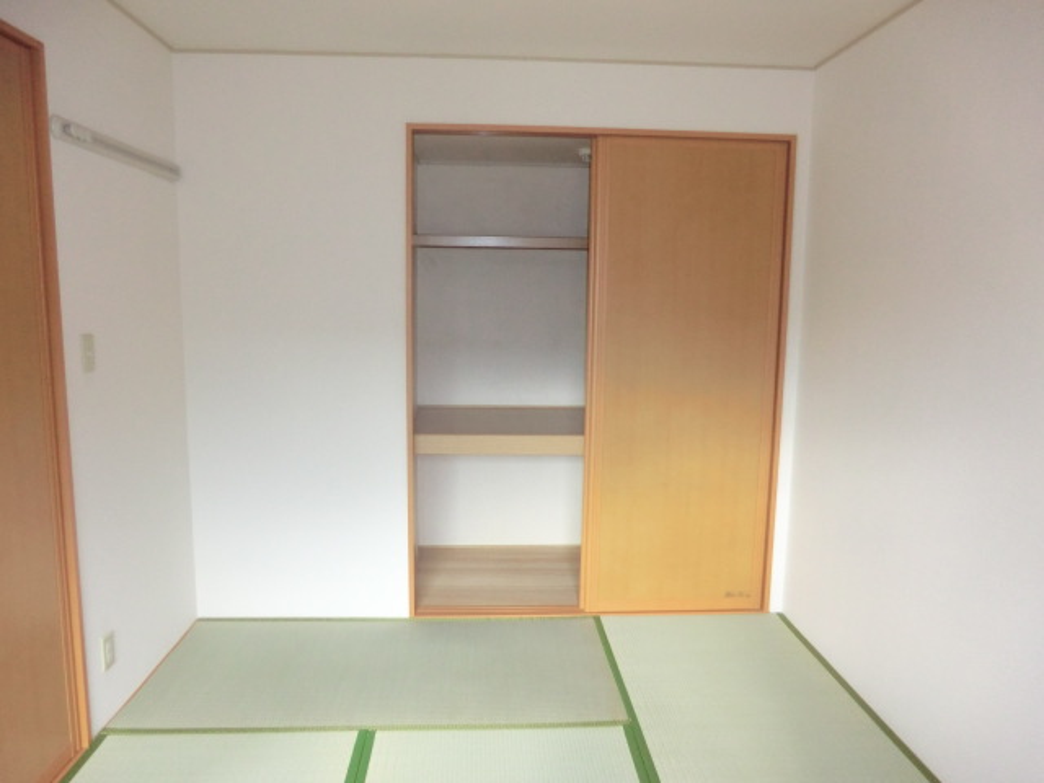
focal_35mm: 24
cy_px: 392
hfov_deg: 71.6
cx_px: 522
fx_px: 724
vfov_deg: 56.8
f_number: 3.2
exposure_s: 1/60
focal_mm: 4.3
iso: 320
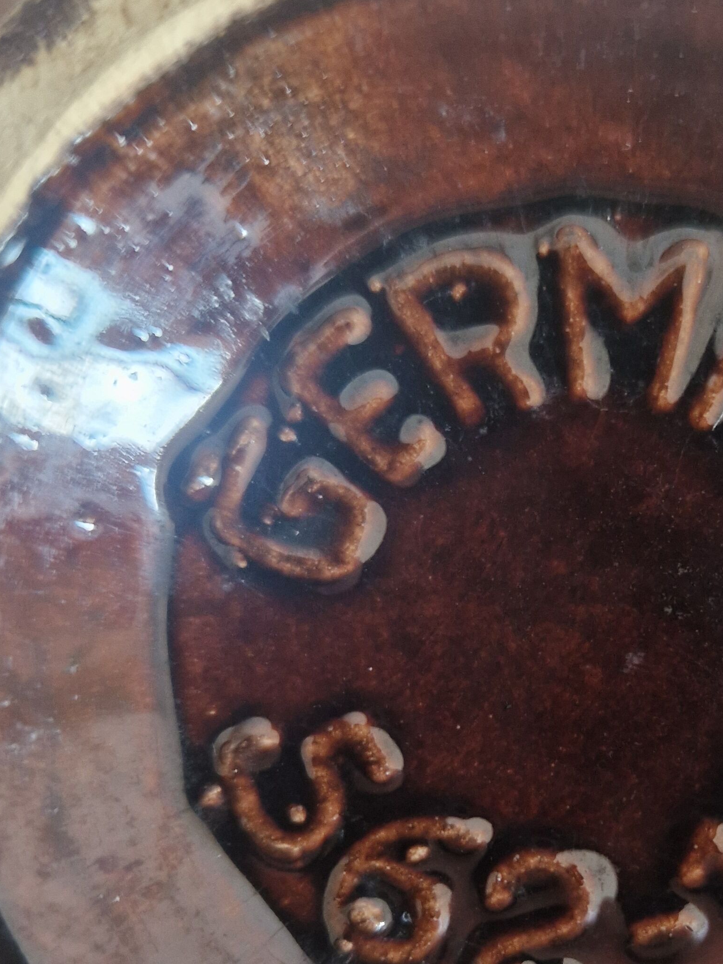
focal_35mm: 45
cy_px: 648
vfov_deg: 41.5
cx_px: 600
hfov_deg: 31.2
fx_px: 1253
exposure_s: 1/100
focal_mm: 5.4
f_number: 1.8
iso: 320
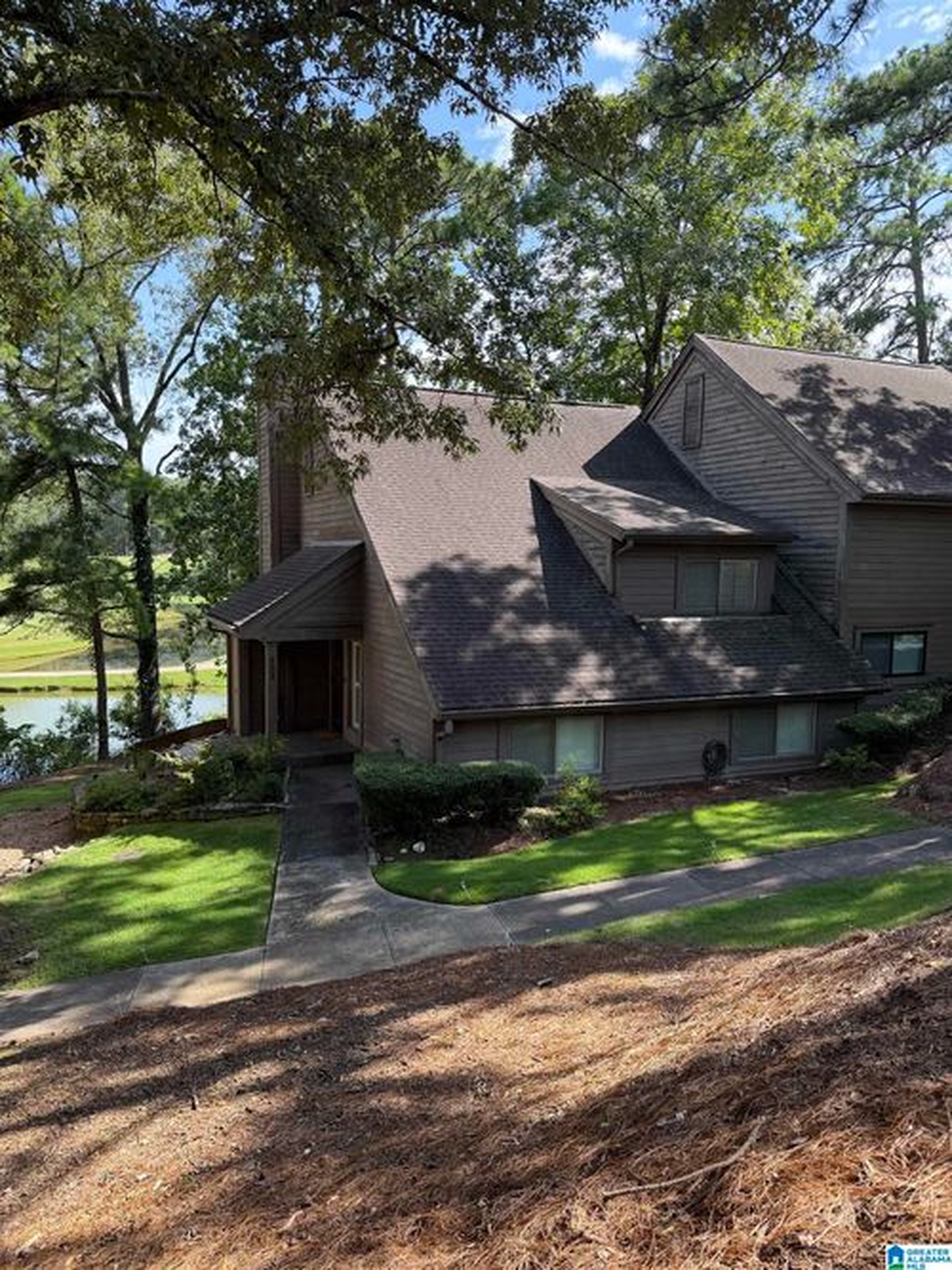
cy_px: 635
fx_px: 880
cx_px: 476
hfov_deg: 56.8
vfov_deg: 71.6
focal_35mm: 24
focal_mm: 6.76
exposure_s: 1/796
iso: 100
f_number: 1.78
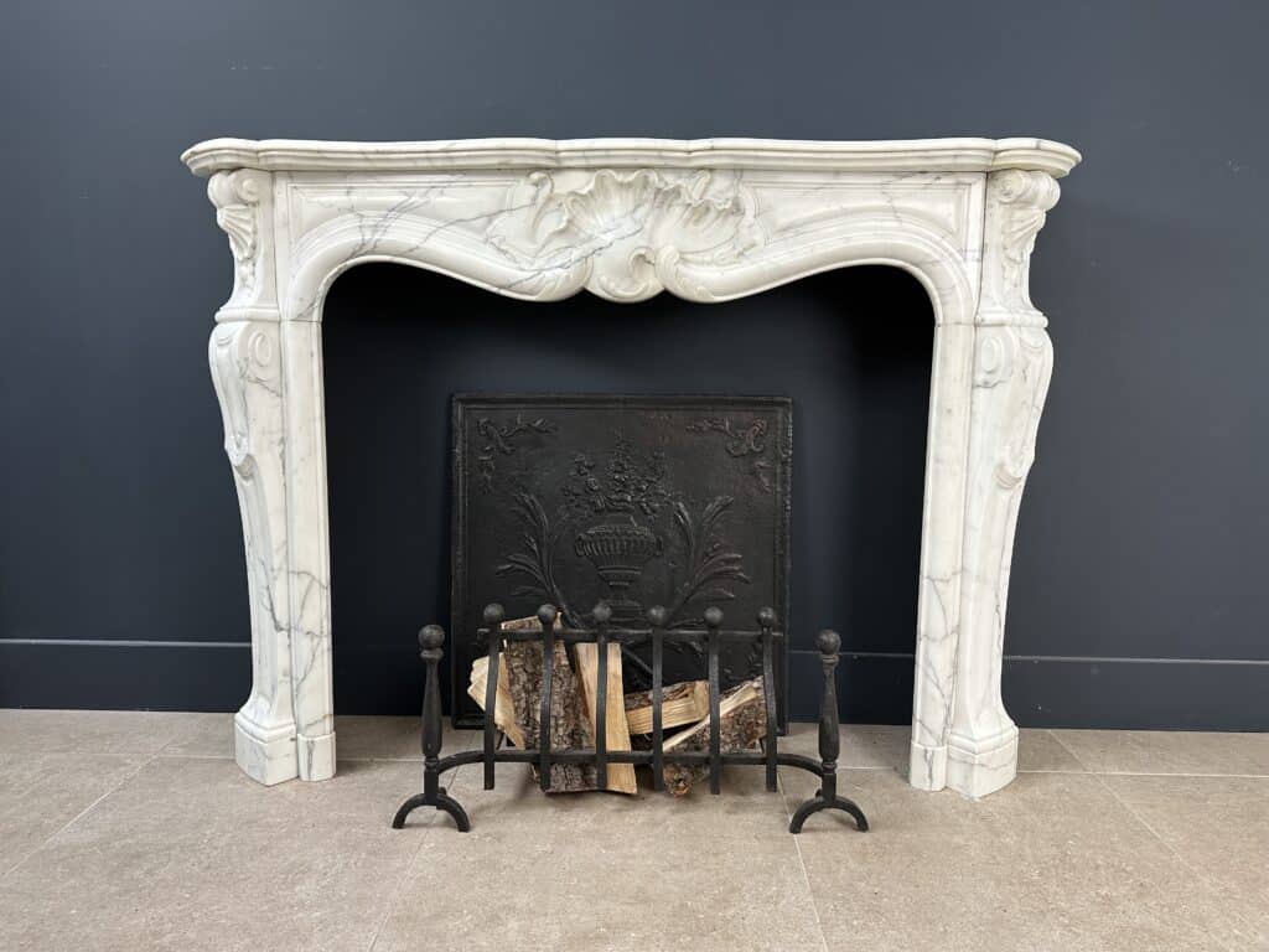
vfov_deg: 56.8
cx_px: 634
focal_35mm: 24
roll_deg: -0.4
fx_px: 880
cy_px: 476
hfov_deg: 71.6
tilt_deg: -7.9
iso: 160
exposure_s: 1/50
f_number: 1.78
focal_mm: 6.86
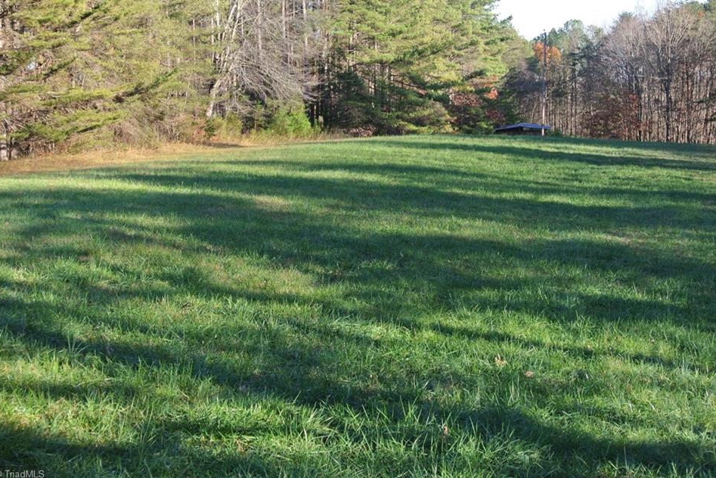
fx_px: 1054
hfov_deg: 37.5
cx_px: 380
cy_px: 222
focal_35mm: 53
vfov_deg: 25.5
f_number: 4.5
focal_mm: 18.2
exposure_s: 1/160
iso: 100
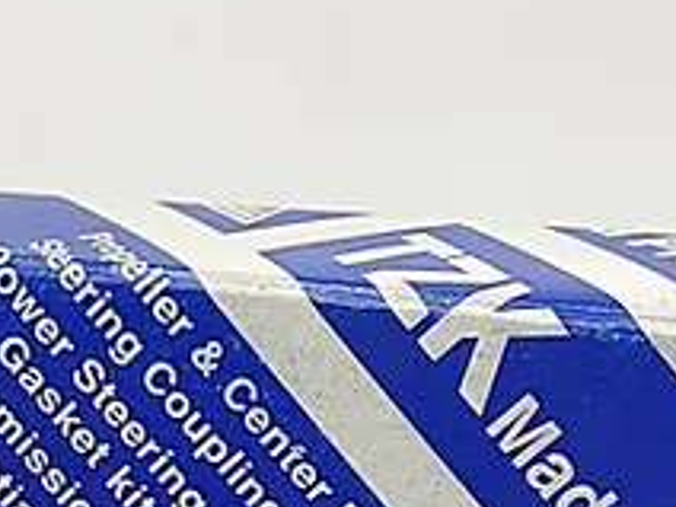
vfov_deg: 9.3
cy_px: 1087
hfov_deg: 13.2
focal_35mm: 147
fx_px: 2871
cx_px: -32
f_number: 1.79
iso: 145
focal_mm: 4.74
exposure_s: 1/100
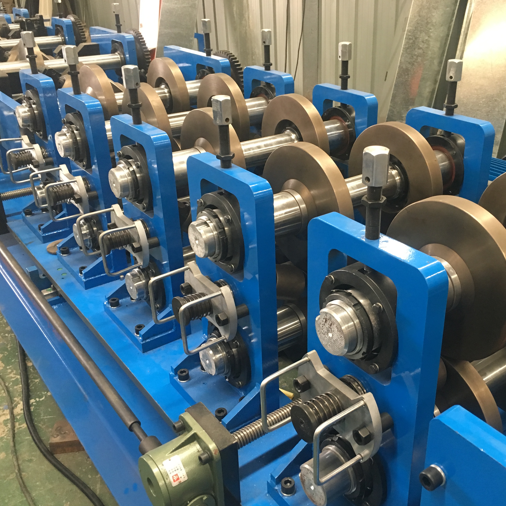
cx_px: 310
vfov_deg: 47.2
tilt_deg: -27.1
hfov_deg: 46.9
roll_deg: -0.6
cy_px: 252
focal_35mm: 35
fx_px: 579
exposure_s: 1/20
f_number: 2.2
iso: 200
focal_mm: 4.15
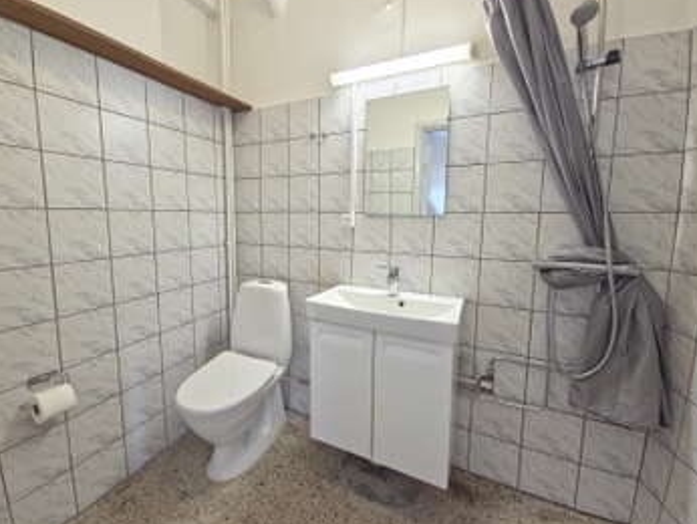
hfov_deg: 101.9
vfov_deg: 85.7
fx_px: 282
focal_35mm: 14
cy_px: 252
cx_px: 327
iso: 400
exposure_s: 1/50
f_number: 2.2
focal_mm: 2.2
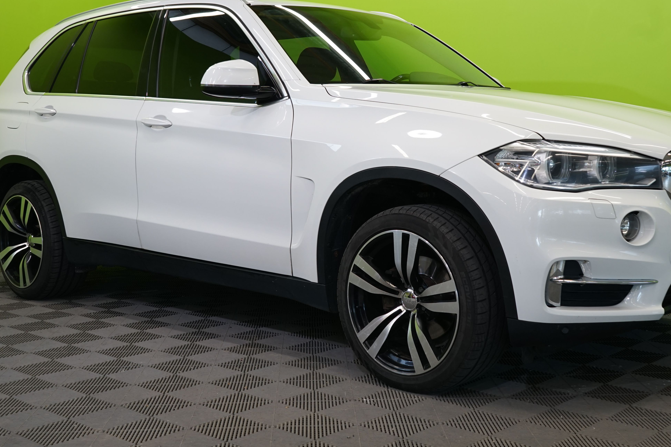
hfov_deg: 41.1
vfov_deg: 28.0
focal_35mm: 48
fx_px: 895
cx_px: 366
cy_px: 186
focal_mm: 31
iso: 500
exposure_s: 1/40
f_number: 6.3
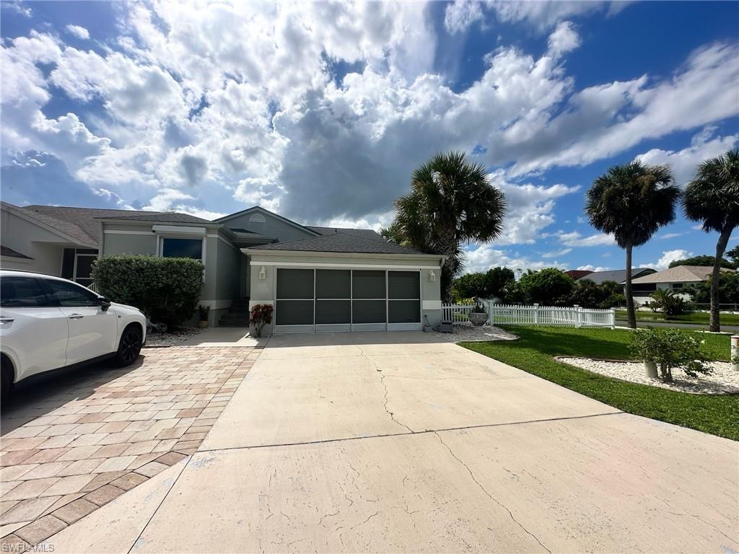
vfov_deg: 85.7
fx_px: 299
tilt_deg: +4.3
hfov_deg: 102.1
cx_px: 370
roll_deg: -0.3
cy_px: 277
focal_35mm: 14
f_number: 2.2
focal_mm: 2.22
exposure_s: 1/4464
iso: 50
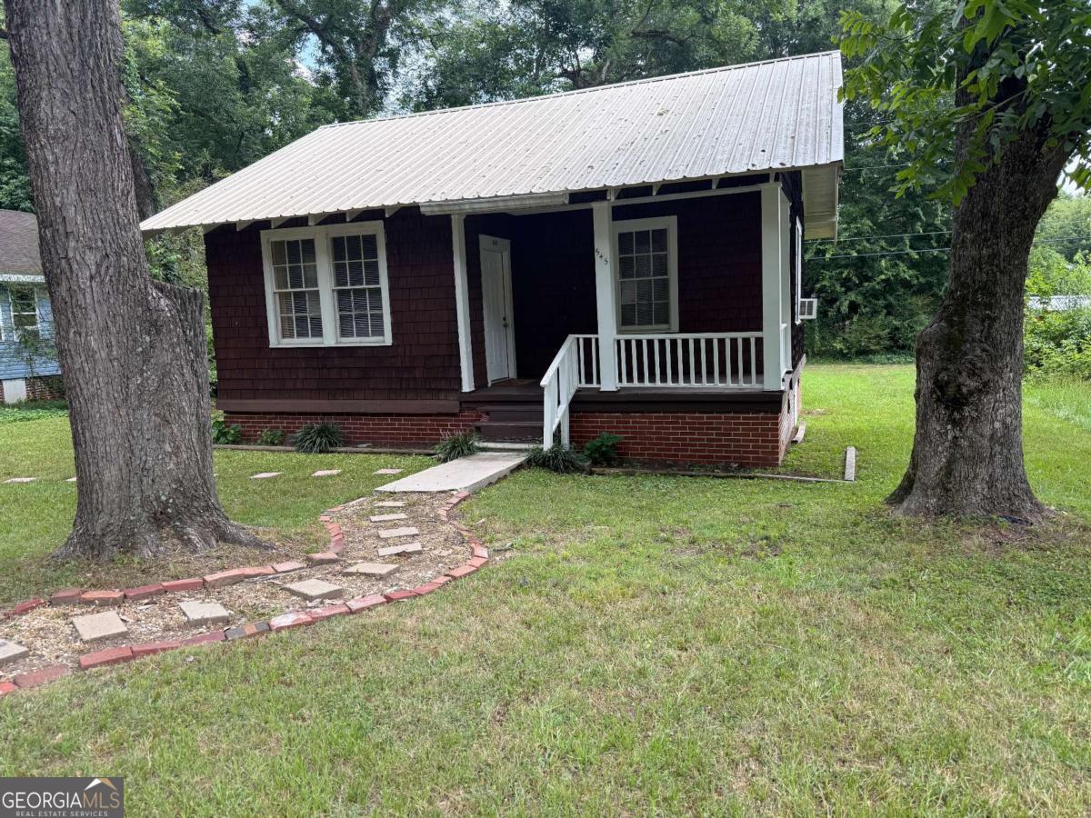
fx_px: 756
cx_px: 546
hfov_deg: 71.6
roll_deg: +2.8
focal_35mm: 24
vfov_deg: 56.8
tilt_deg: -6.7
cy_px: 409
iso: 100
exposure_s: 1/780
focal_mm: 6.76
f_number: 1.78
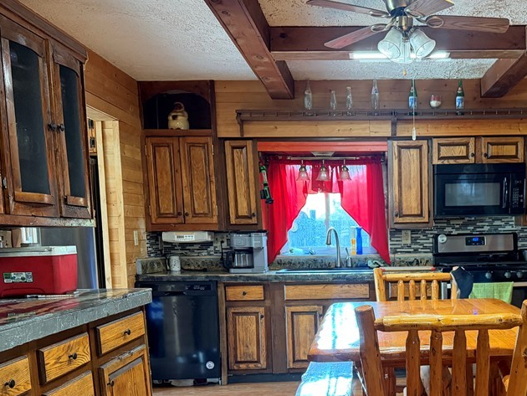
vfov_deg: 35.8
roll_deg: +0.9
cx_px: 400
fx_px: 594
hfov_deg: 46.0
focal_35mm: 39
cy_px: 308
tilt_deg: -7.2
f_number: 1.78
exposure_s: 1/40
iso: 800
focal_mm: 6.76
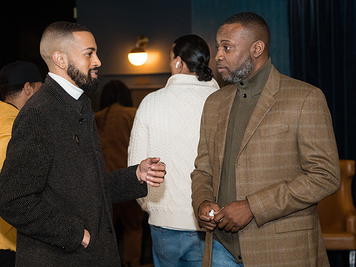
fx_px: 936
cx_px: 172
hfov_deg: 21.5
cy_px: 134
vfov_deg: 16.2
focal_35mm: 91
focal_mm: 83
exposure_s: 1/125
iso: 3200
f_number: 4
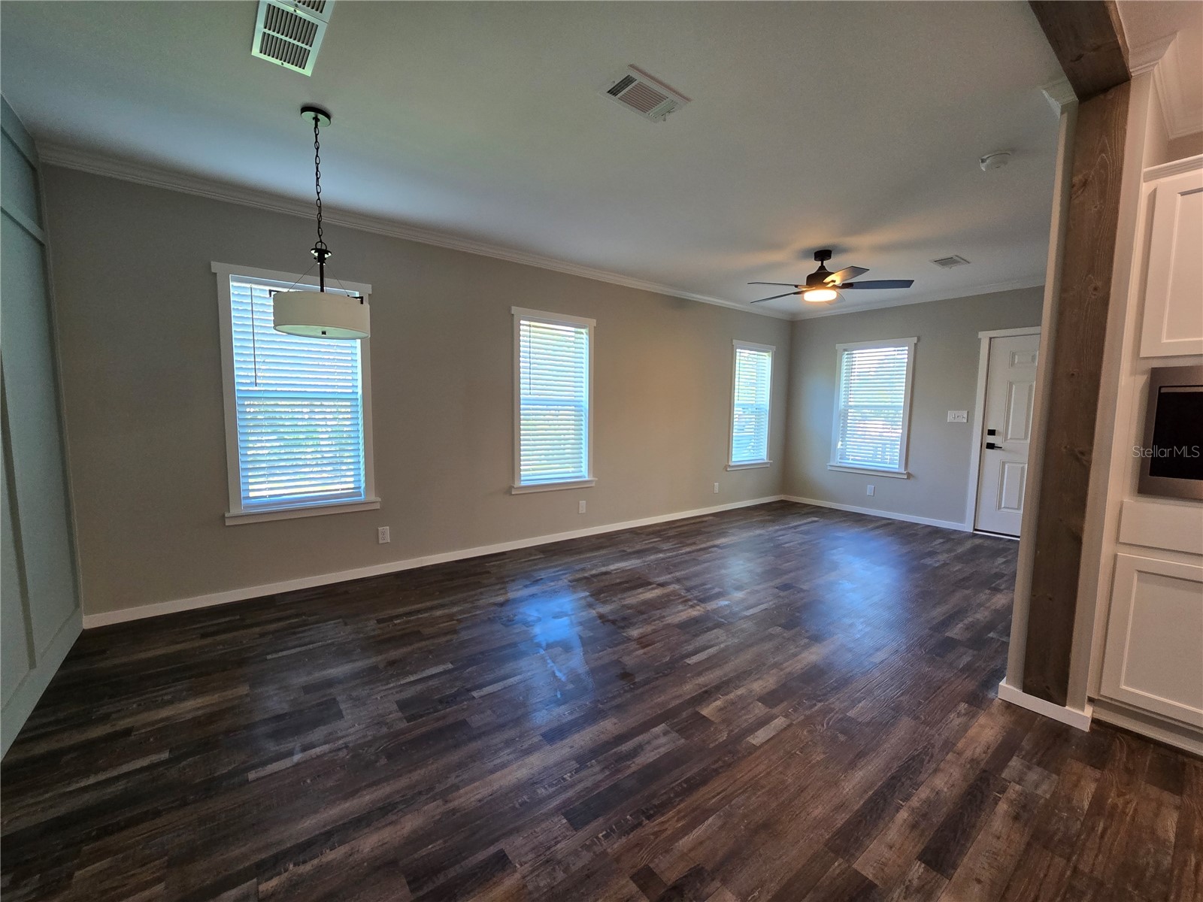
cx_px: 602
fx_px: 452
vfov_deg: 89.9
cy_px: 451
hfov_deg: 106.2
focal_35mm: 13
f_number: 2.2
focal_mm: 2.2
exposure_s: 1/60
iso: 200
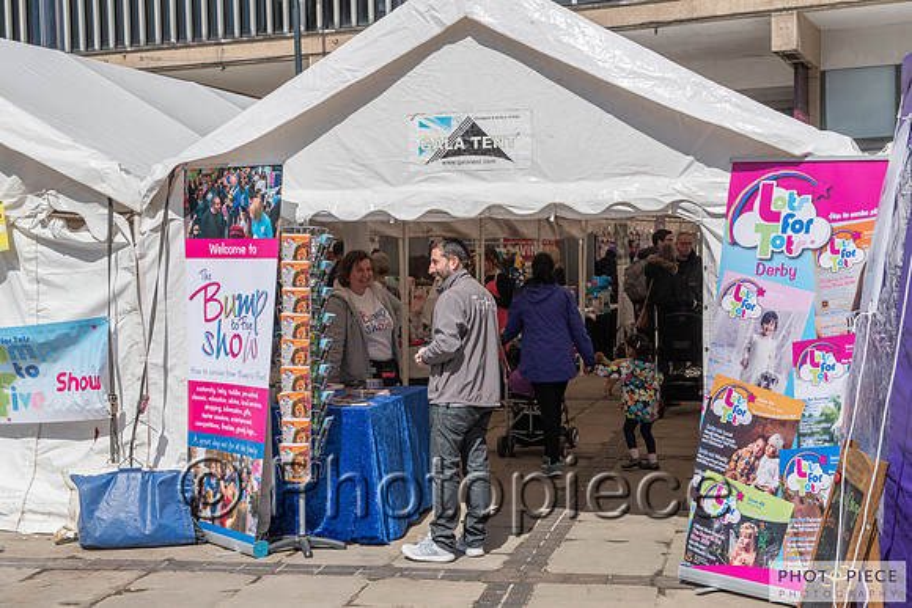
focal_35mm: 55
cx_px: 456
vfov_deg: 24.7
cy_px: 304
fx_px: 1389
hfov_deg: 36.3
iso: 280
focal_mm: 52
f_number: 6.3
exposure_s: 1/2500
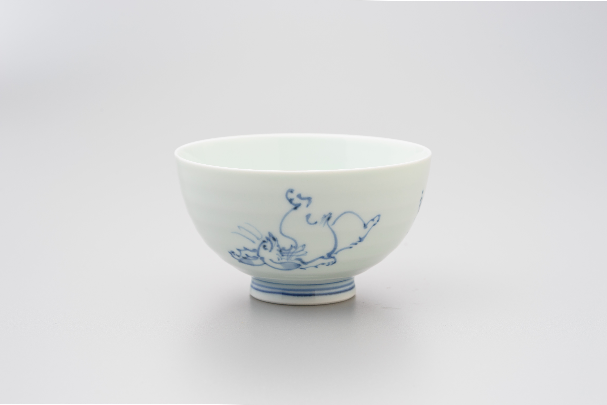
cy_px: 202
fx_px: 1517
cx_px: 304
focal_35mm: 90
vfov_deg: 15.2
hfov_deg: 22.6
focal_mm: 90
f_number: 11
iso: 200
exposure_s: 1/125
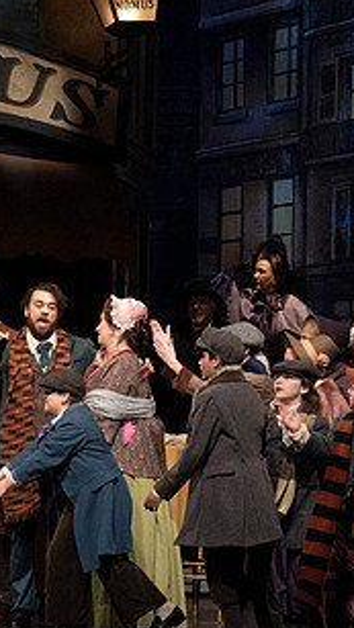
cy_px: 345
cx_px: -51
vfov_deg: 8.3
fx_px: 4316
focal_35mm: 259
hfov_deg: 4.7
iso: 16000
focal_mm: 131
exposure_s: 1/400
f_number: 13
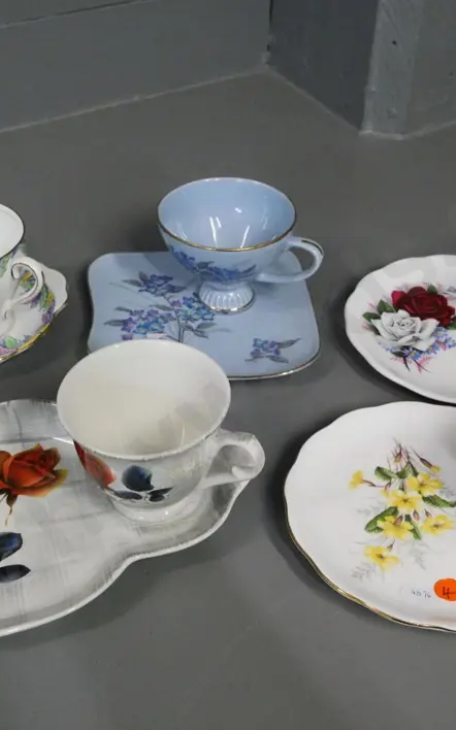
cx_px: 239
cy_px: 393
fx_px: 915
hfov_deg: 28.0
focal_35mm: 46
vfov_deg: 43.5
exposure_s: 1/125
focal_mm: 15
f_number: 5.6
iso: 3200
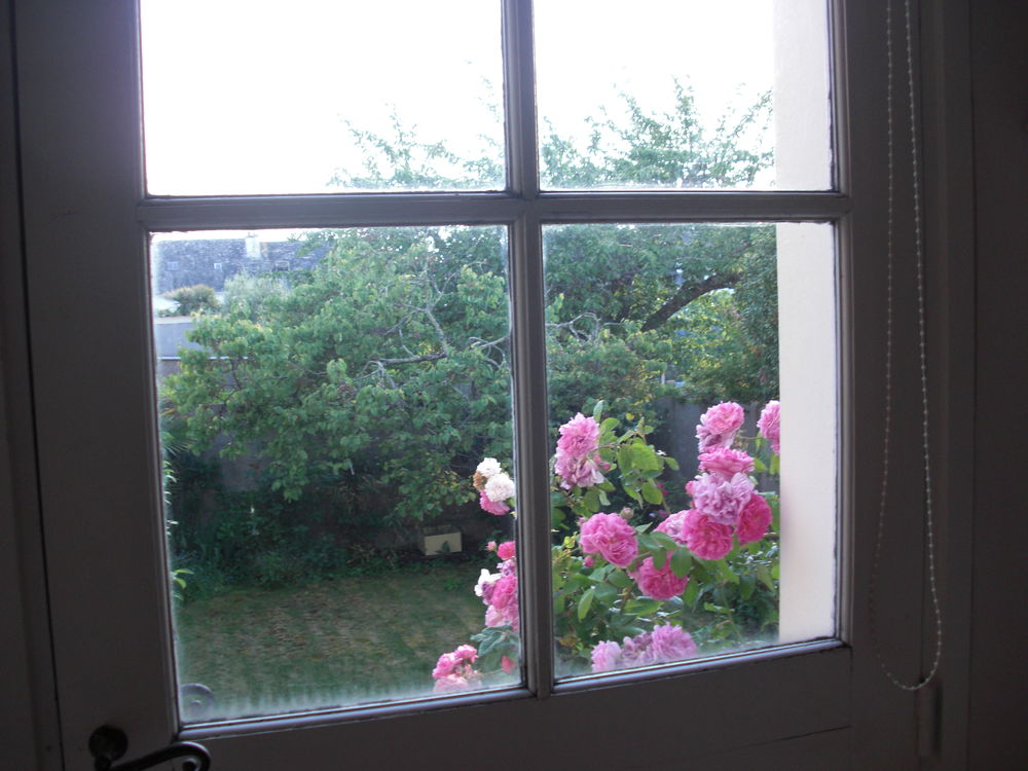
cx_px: 514
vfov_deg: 39.7
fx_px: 1069
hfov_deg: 51.4
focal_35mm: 36
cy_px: 386
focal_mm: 6.3
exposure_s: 1/100
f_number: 2.8
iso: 100
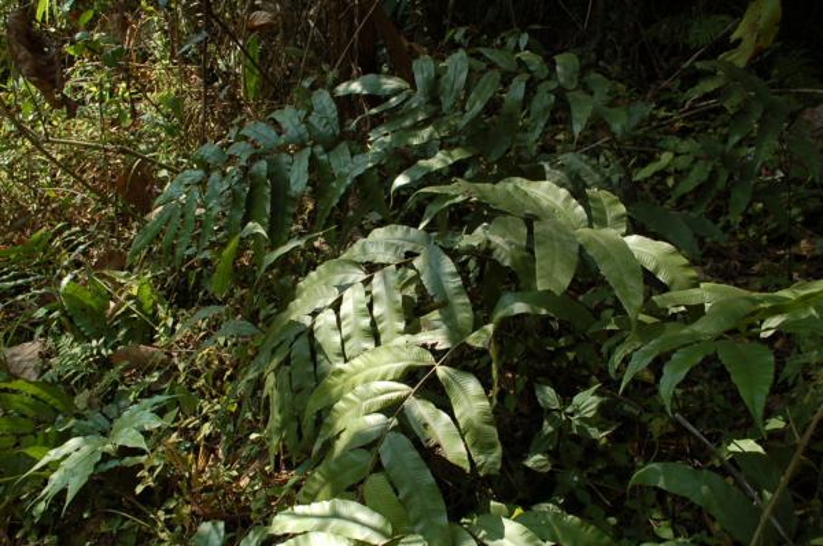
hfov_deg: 57.3
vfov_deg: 39.8
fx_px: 753
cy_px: 273
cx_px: 412
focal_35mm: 33
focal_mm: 22
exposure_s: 1/200
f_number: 8
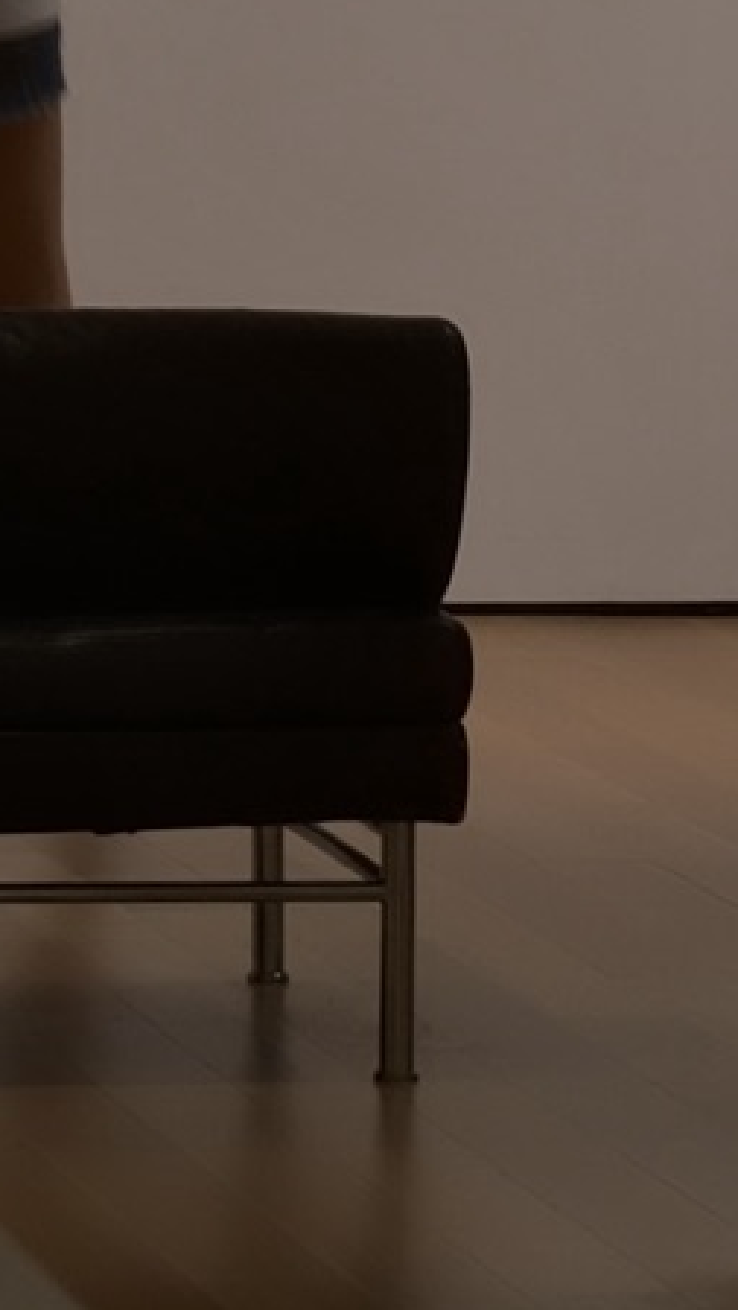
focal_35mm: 147
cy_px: -680
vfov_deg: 13.7
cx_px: -283
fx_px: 5107
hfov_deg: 8.1
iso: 125
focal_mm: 23
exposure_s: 1/8
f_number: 4
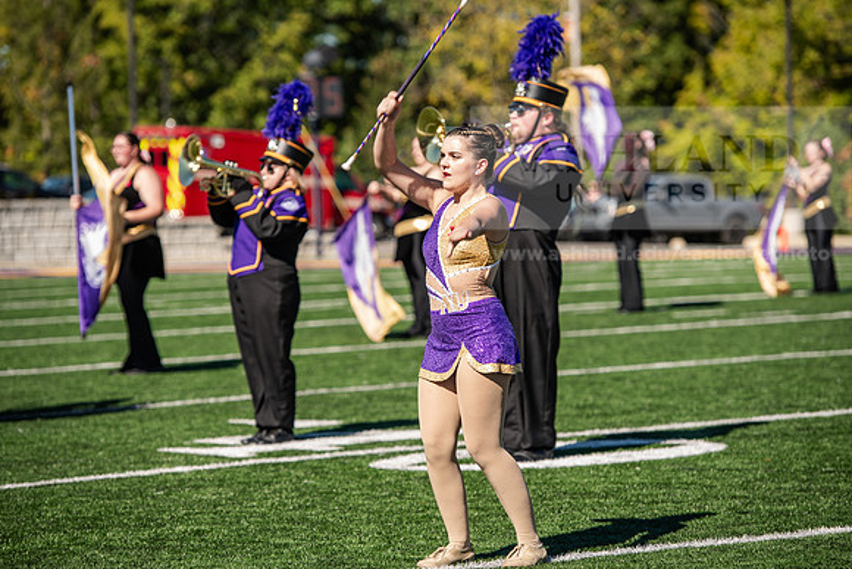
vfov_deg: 8.9
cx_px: 426
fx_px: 3669
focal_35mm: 155
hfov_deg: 13.2
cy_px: 284
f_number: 4
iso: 50
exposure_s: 1/320
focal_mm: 155
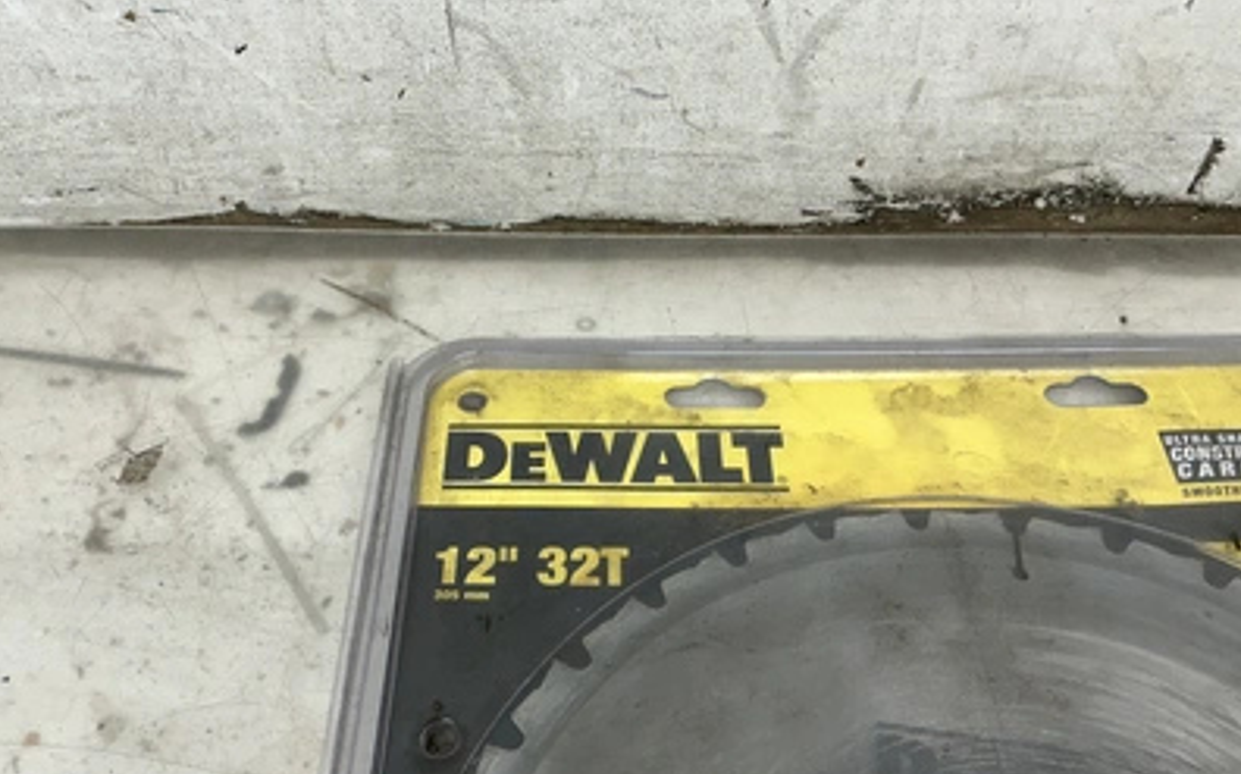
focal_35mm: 30
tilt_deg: -52.9
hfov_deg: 62.9
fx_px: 1014
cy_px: 464
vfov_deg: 41.6
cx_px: 617
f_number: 1.8
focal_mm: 3
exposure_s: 1/120
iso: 64
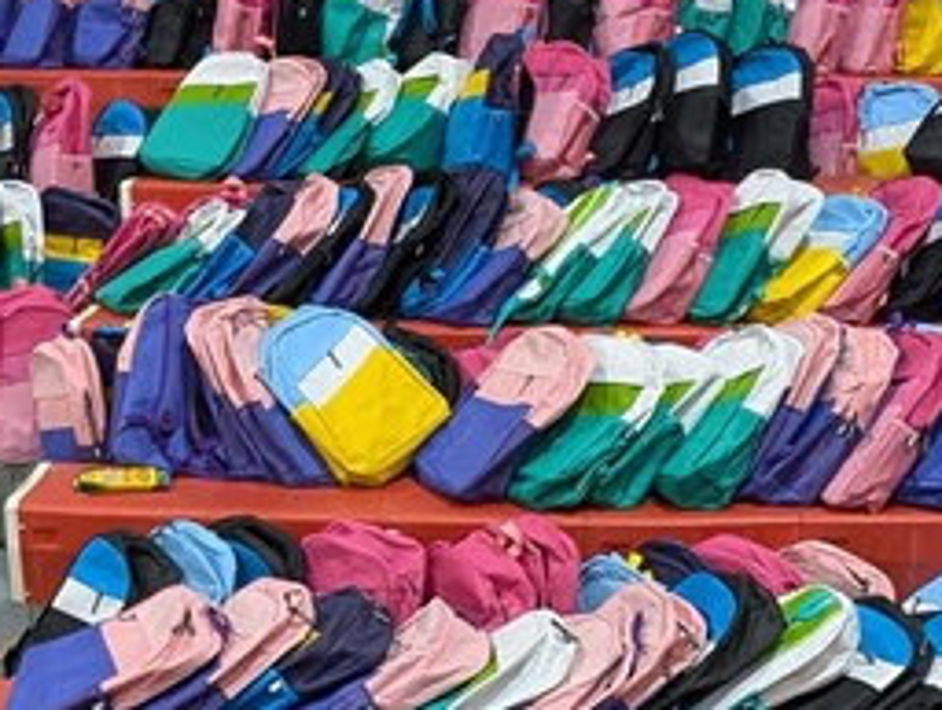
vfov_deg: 30.2
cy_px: 451
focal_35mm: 48
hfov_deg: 39.6
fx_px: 1309
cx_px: 445
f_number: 1.7
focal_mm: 2.02
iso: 343
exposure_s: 1/136
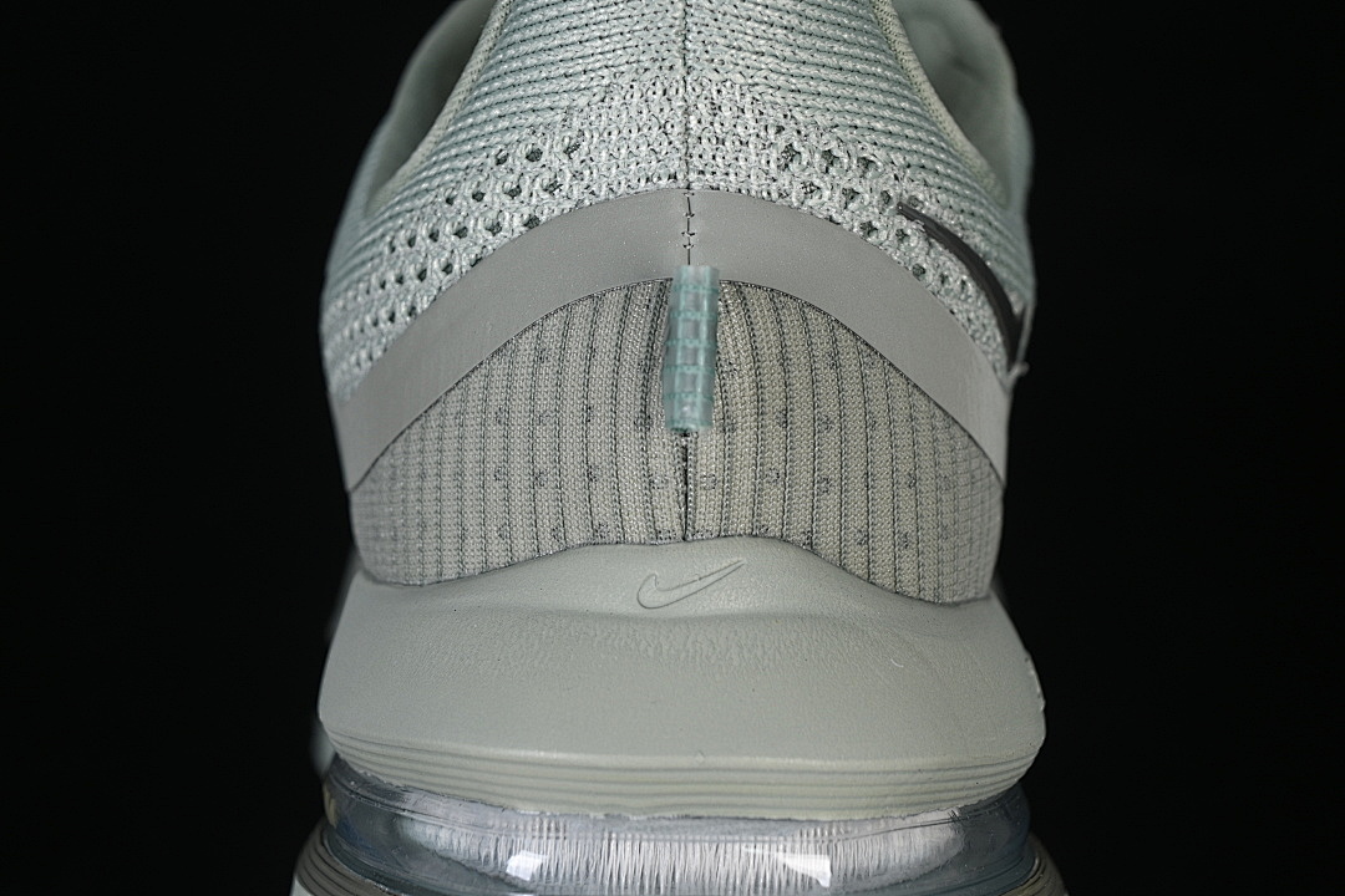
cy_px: 448
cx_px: 672
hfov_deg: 27.0
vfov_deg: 18.2
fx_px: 2802
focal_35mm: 75
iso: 160
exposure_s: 1/80
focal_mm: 50
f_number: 7.1
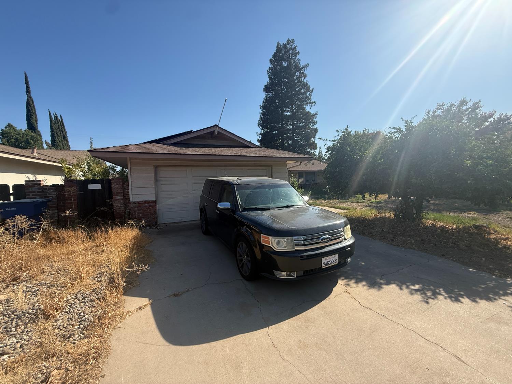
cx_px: 256
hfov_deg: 102.1
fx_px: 207
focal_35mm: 14
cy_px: 192
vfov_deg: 85.7
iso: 64
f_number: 2.2
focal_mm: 2.22
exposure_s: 1/1399
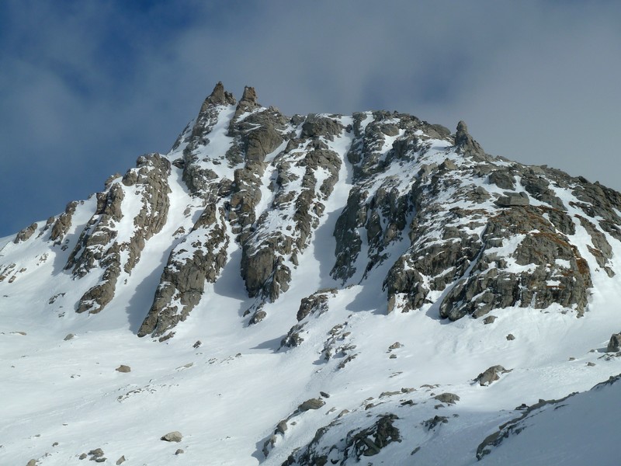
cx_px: 310
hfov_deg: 21.8
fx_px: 1615
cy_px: 233
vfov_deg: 16.4
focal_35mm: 90
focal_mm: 14.7
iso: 80
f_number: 5.6
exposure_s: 1/1000
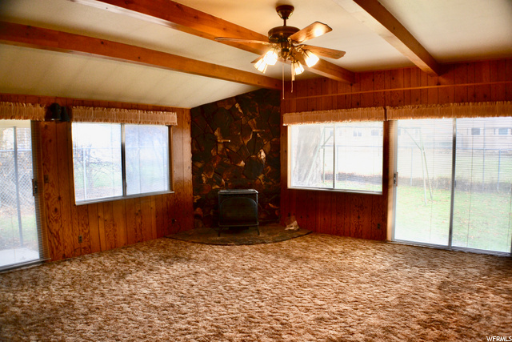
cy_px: 171
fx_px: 427
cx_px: 256
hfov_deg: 61.9
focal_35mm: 30
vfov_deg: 43.6
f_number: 5
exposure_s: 1/100
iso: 400
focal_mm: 20
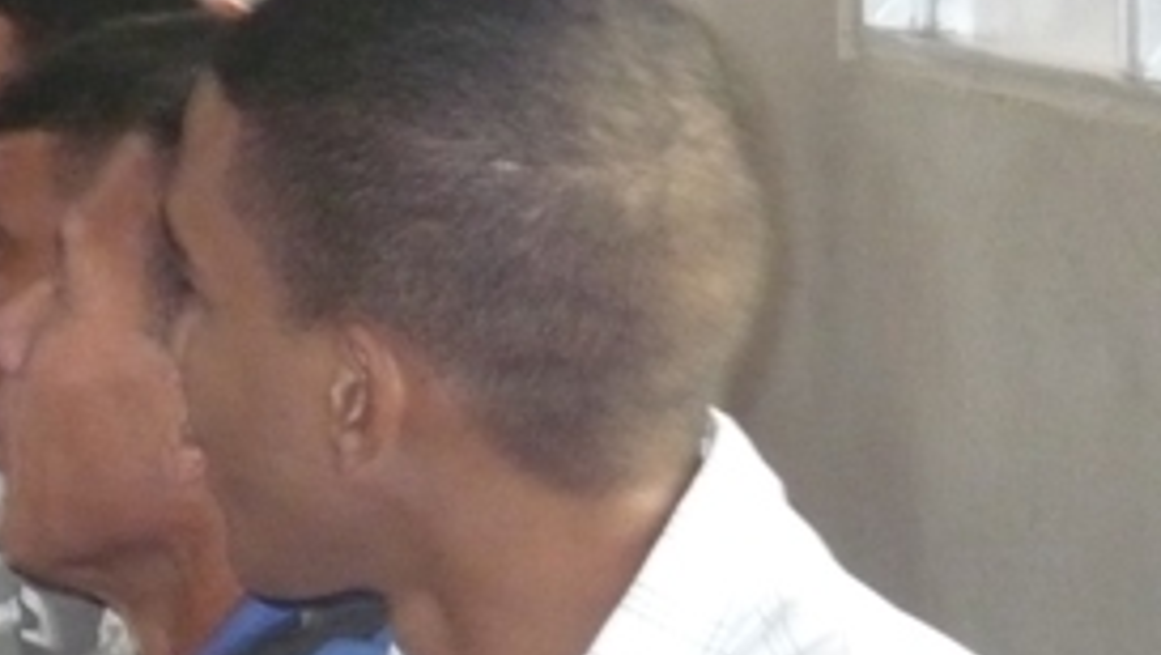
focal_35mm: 283
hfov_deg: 7.6
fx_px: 8718
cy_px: 340
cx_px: -132
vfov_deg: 4.3
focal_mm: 18.3
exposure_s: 1/30
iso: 640
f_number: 3.6
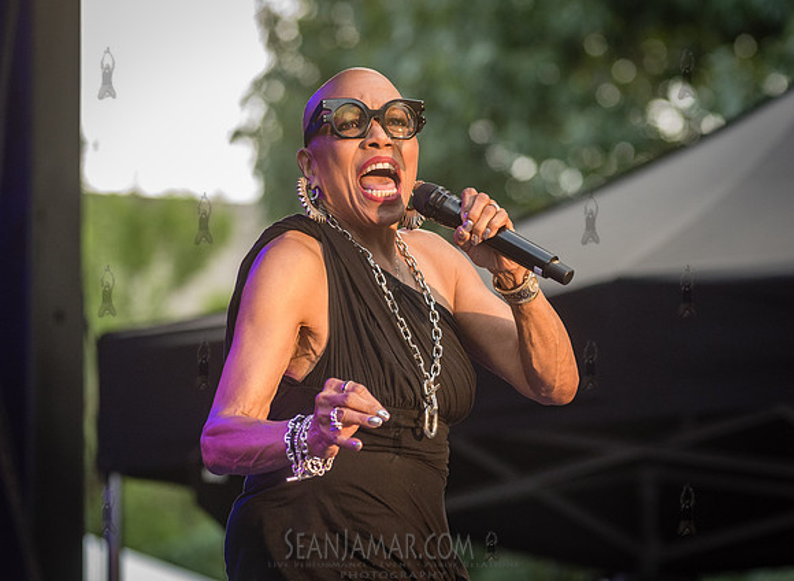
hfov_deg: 10.2
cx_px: 465
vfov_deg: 7.5
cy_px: 273
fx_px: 4448
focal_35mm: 196
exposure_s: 1/400
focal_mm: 145
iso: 2500
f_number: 4
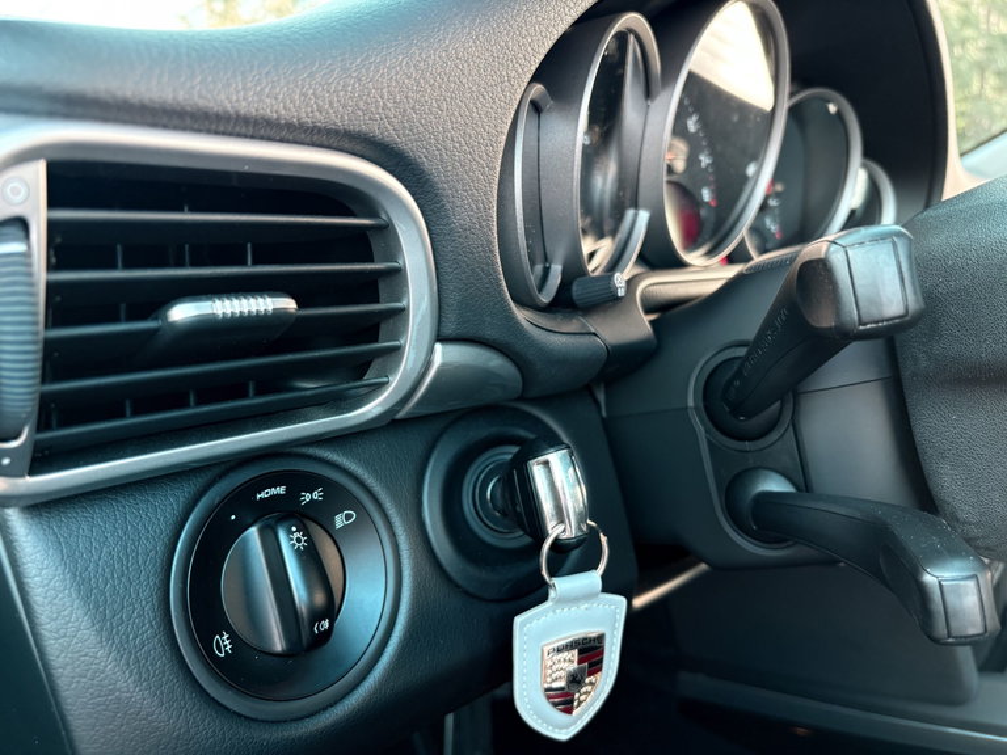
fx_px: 756
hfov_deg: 67.3
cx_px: 504
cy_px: 378
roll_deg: -0.8
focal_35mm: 26
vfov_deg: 53.1
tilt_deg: -10.4
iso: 125
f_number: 1.6
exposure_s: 1/73
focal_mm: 5.96
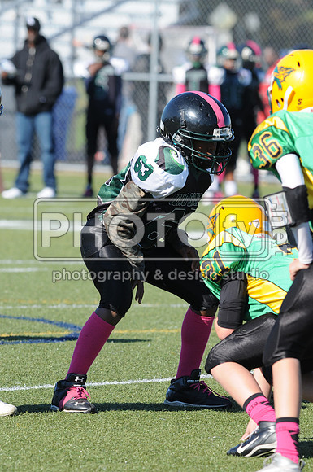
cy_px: 236
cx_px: 156
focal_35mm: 450
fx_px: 5886
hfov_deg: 3.0
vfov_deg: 4.6
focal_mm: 300
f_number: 7.1
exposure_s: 1/500
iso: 200
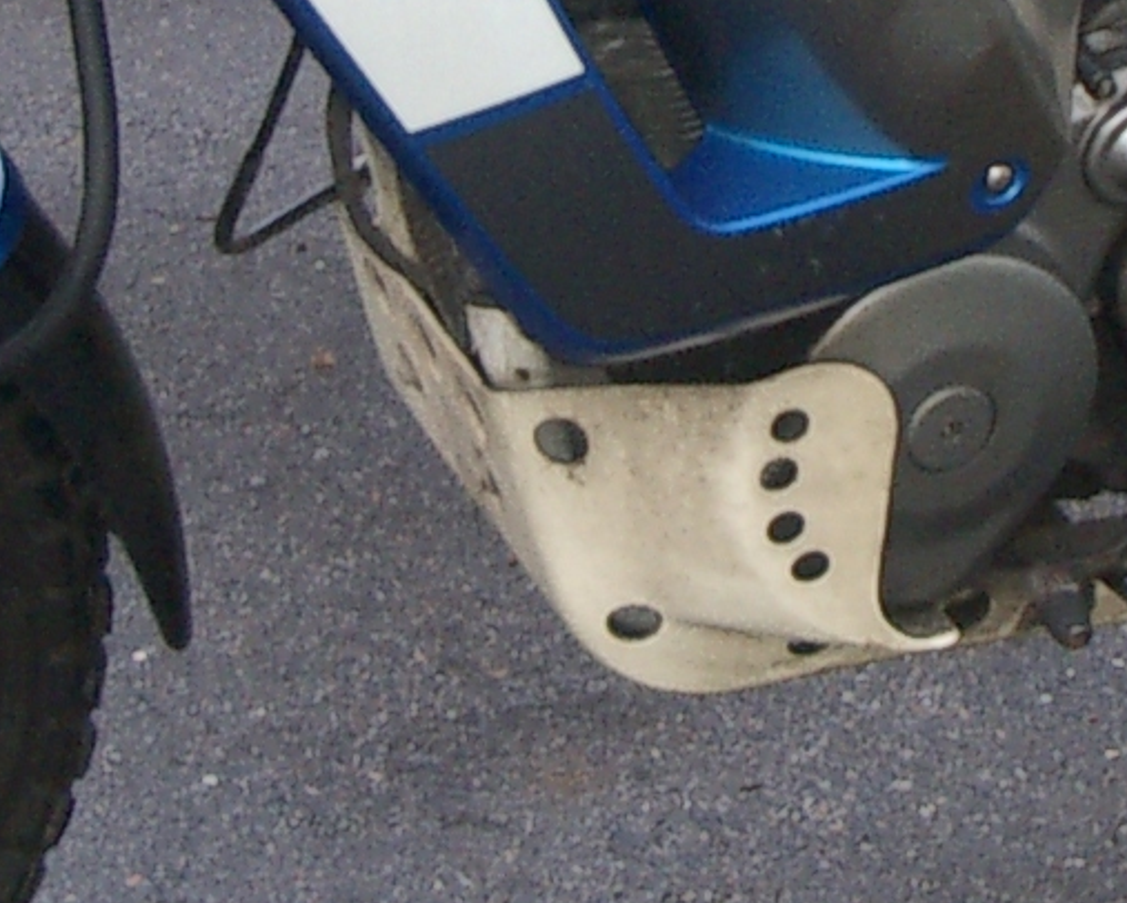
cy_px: -100
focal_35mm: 138
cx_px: 876
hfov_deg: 13.9
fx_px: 4605
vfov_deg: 11.0
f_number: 2.6
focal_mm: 5.8
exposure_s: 1/40
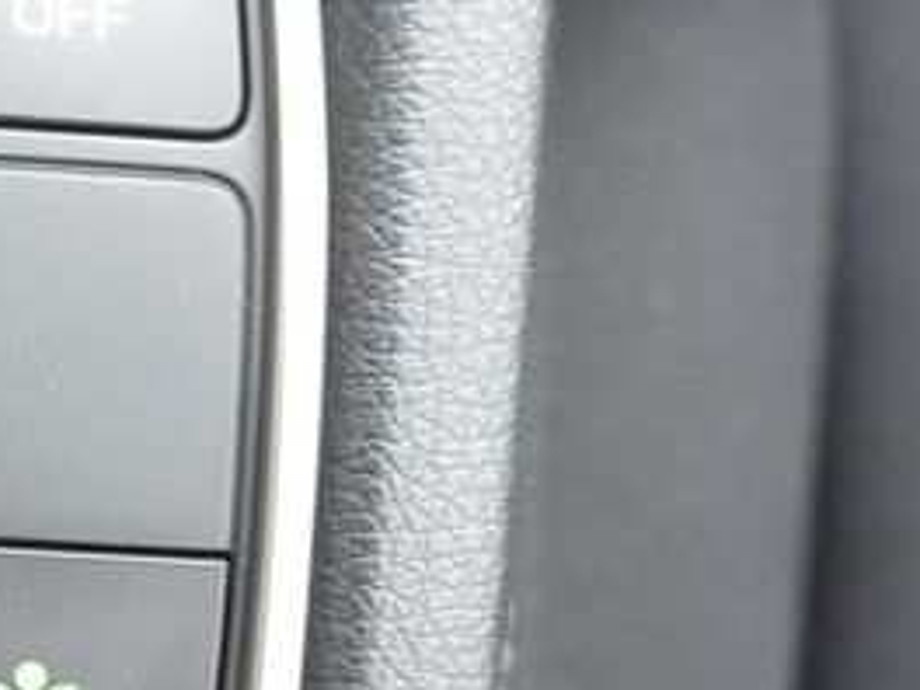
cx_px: -746
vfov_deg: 13.7
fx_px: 2870
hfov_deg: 15.6
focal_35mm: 108
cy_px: 437
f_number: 3.5
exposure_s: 1/125
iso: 280
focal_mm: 11
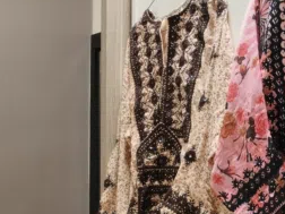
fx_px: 543
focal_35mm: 66
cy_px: 129
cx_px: 326
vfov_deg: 22.2
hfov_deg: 26.7
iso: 811
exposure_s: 1/25
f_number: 1.8
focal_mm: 4.75
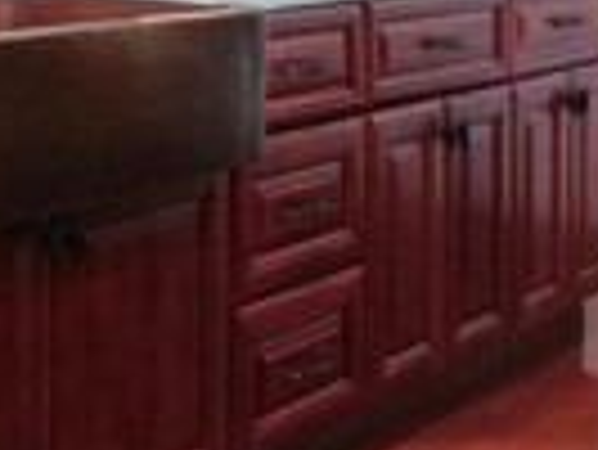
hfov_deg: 22.0
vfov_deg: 18.2
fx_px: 1331
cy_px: -90
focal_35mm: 77
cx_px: -238
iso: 1000
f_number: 9
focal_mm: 8
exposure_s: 1/30
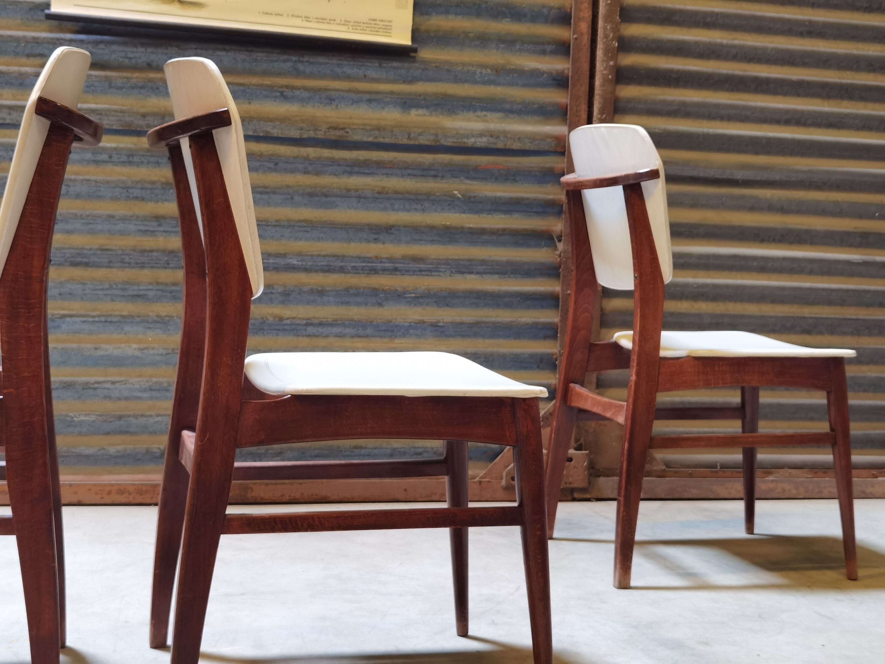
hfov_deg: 36.8
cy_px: 332
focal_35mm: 52
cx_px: 442
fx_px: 1329
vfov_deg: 28.0
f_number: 1.9
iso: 320
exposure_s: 1/33.3
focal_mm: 6.71
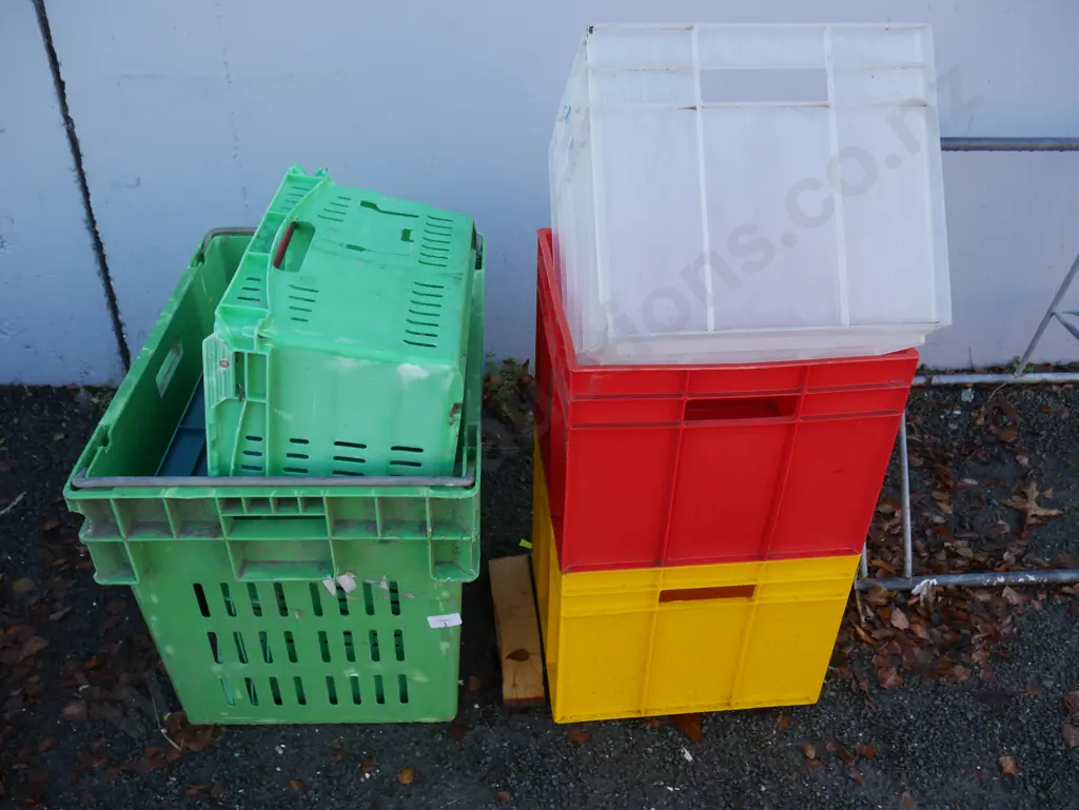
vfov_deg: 46.8
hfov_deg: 59.9
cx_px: 540
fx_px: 936
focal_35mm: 30
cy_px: 405
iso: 200
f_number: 4.5
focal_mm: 15
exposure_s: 1/125
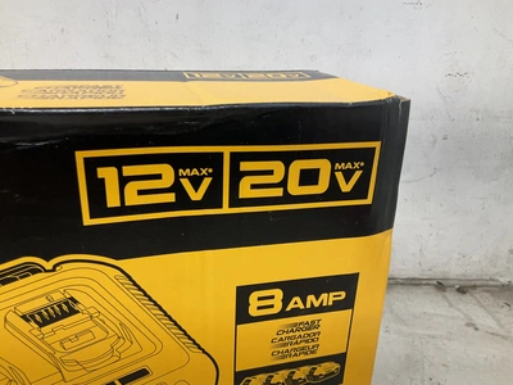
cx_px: 256
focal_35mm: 29
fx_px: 430
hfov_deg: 61.7
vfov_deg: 48.2
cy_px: 192
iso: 50
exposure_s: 1/120
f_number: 1.8
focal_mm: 3
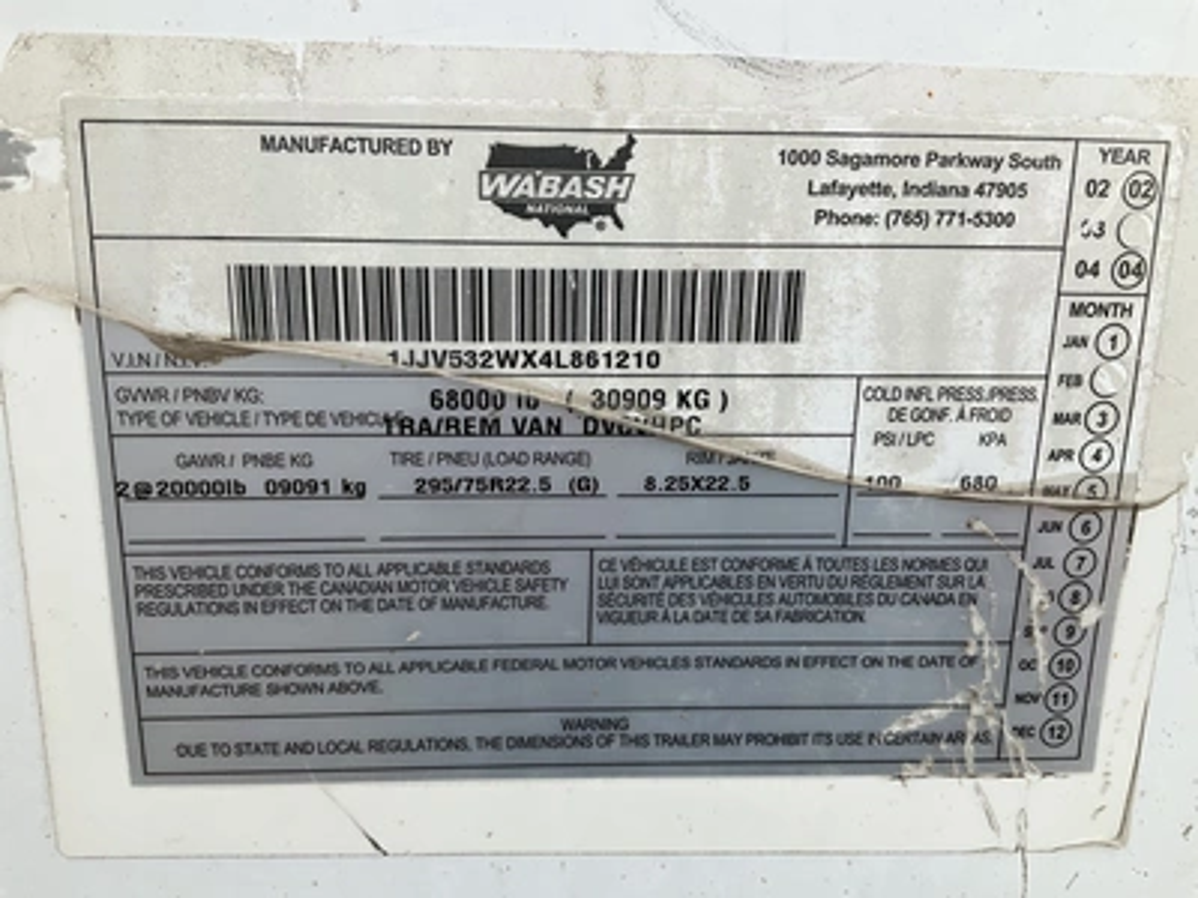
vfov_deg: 48.2
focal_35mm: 29
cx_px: 599
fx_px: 1004
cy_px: 449
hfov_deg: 61.7
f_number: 1.8
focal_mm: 3
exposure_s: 1/816
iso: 25
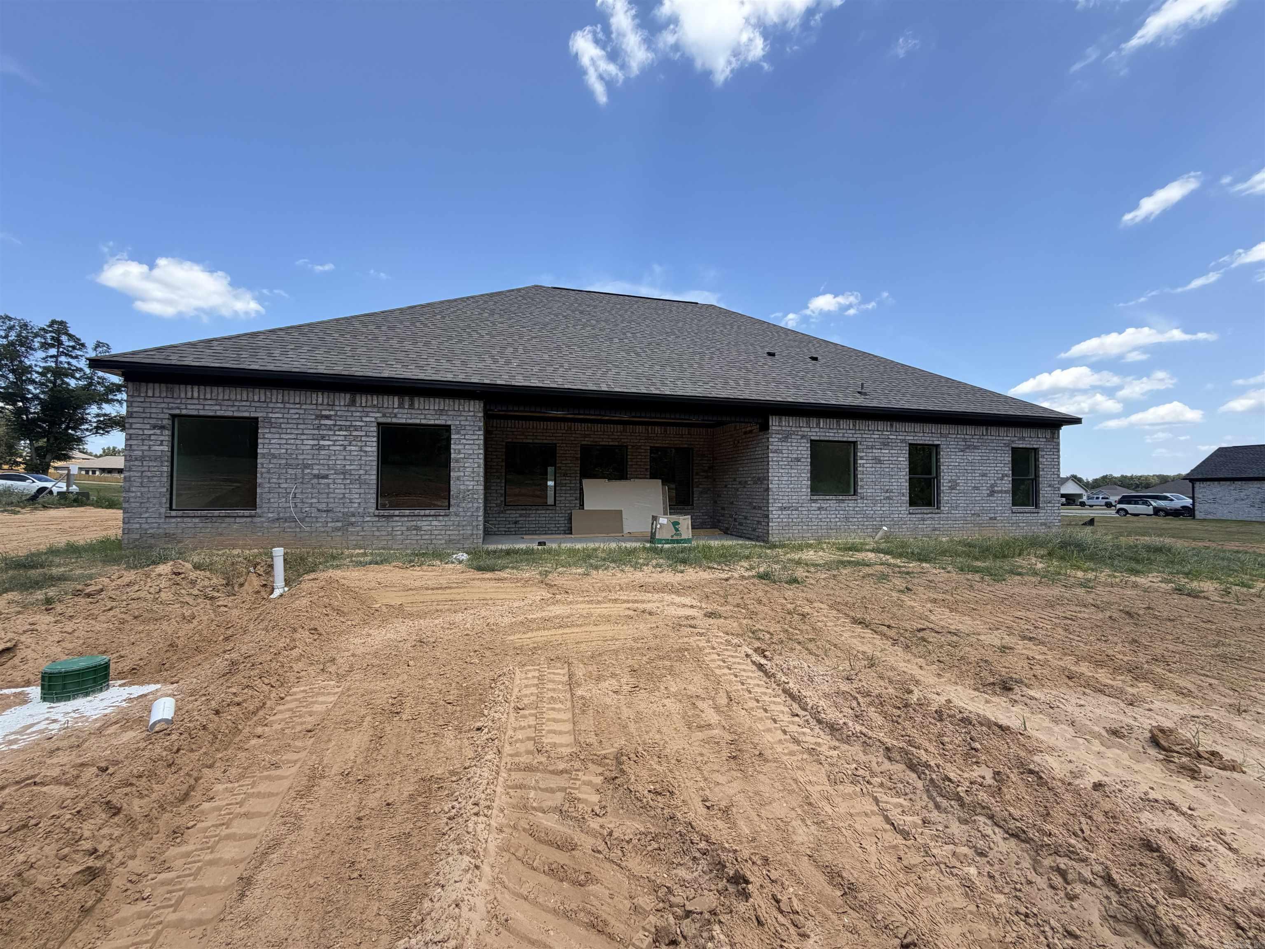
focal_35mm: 14
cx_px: 632
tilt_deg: +1.8
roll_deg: -0.2
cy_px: 474
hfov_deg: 102.1
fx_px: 512
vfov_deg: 85.7
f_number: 2.2
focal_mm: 2.22
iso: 40
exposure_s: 1/734
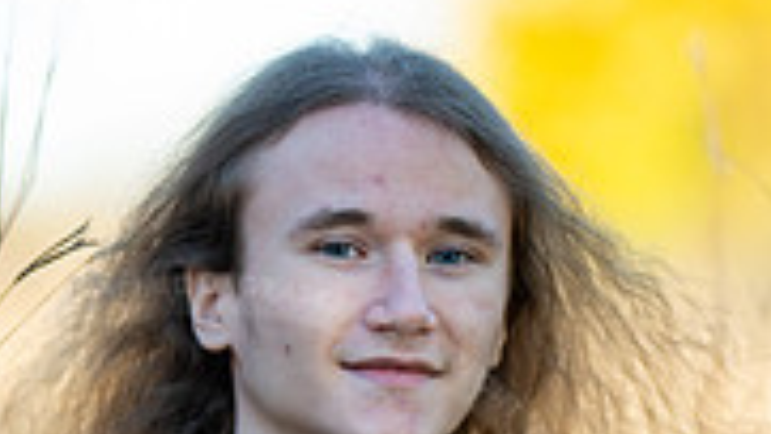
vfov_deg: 3.7
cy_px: 791
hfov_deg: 6.5
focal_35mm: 330
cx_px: 324
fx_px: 6749
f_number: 1.2
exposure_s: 1/1000
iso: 80
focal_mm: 85
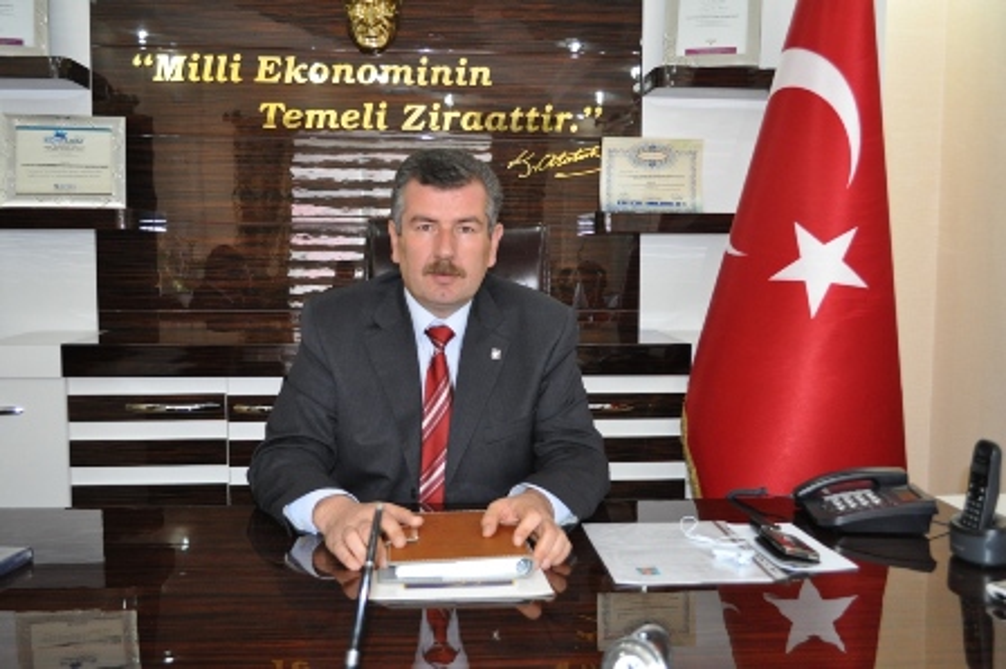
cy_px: 334
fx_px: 1005
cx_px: 503
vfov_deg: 36.8
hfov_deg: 53.2
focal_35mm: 36
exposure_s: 1/60
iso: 800
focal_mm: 24
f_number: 4
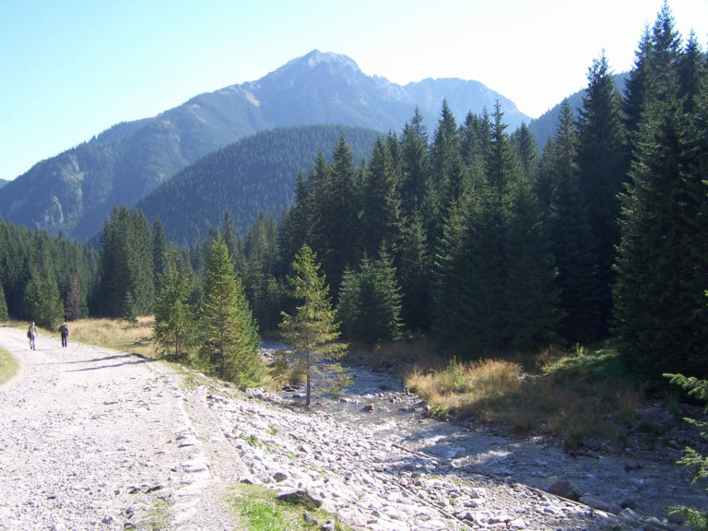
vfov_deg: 37.7
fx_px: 777
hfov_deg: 49.0
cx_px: 354
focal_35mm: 38
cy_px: 266
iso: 80
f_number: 2.8
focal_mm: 6.3
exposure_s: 1/400
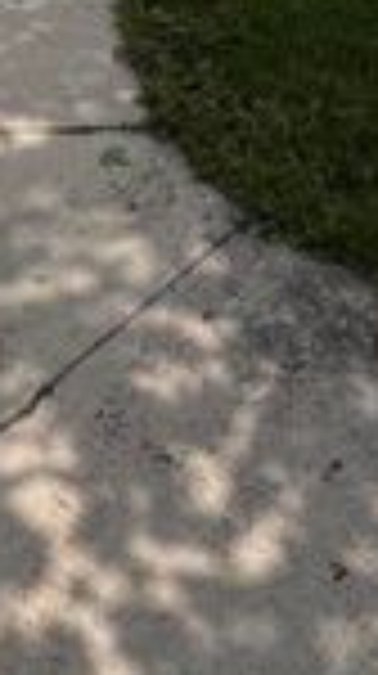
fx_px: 1216
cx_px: 104
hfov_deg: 17.6
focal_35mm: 68
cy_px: -574
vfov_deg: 20.5
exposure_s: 1/2494
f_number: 2.2
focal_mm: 2.22
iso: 50
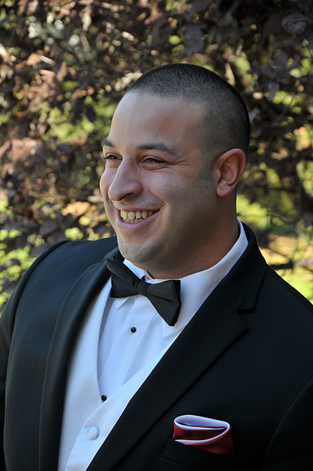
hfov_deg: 9.3
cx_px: 156
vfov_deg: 14.0
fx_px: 1923
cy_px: 236
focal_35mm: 147
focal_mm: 98
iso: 250
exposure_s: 1/125
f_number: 8
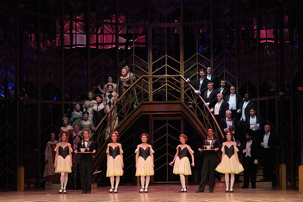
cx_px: 152
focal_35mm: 108
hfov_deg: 18.9
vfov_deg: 12.7
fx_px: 909
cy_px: 101
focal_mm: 108
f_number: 14
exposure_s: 1/400
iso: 12800
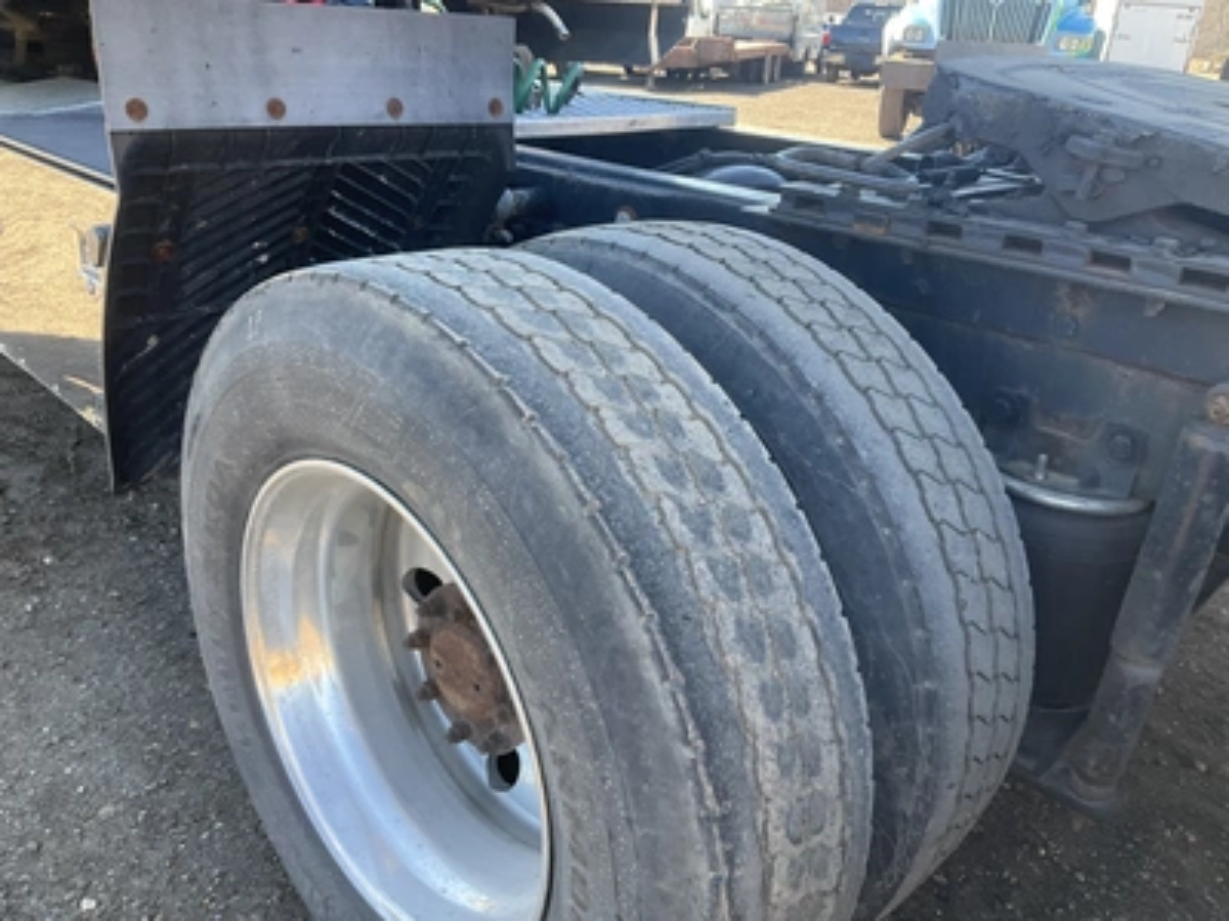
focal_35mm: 29
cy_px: 460
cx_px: 614
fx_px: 1030
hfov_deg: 61.7
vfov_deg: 48.2
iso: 25
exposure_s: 1/122
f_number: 1.8
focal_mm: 3
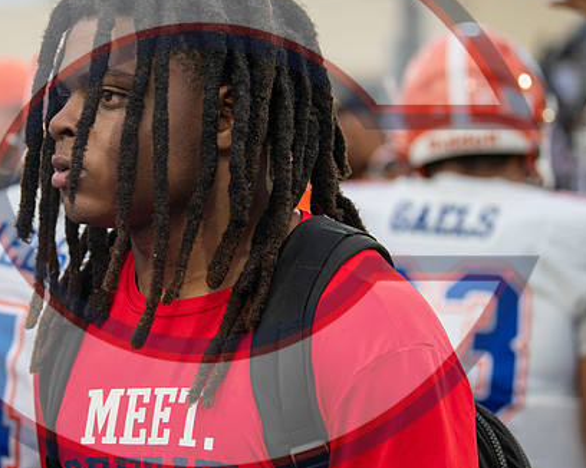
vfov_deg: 12.9
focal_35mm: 119
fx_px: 2063
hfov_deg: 16.1
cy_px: 195
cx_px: 147
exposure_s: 1/1000
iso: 1250
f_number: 2.8
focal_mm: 70
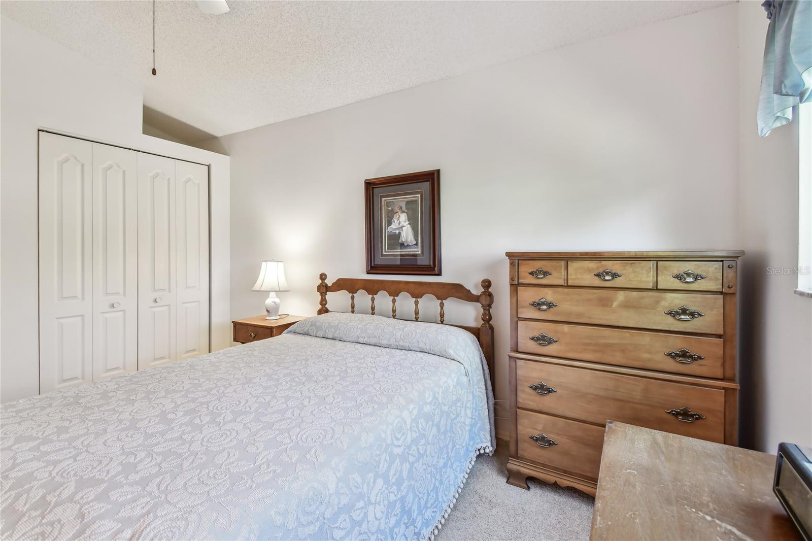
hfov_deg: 100.4
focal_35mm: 15
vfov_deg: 77.3
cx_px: 406
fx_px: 338
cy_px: 270
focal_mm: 10
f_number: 7.1
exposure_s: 1/4
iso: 100
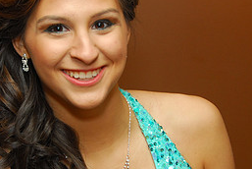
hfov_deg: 16.7
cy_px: 78
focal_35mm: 122
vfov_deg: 11.3
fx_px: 855
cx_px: 90
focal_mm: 36
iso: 400
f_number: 5.6
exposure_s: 1/60
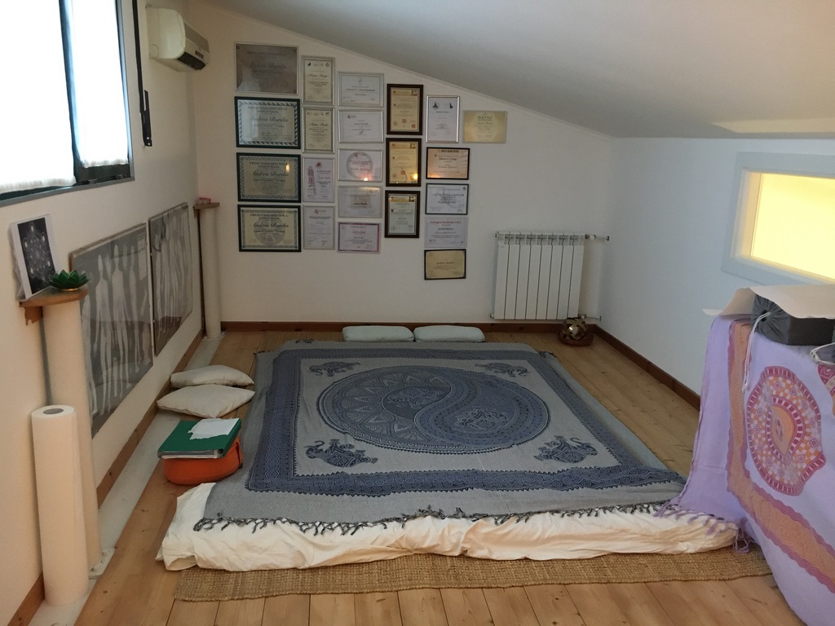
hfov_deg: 61.7
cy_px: 313
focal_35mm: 29
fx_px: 700
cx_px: 418
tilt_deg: -12.6
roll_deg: -3.2
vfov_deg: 48.2
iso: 200
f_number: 2.2
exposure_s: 1/25
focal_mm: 4.15
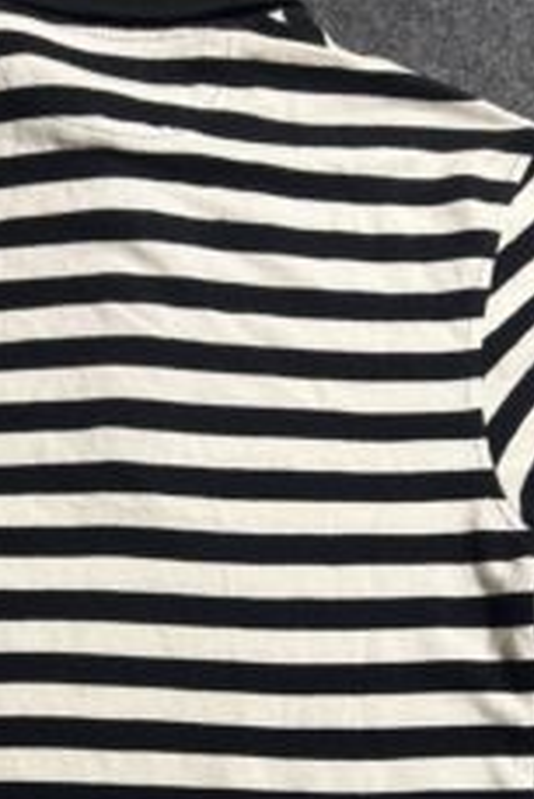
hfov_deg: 21.4
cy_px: 689
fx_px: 1400
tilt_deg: -60.0
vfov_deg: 30.7
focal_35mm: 63
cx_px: 119
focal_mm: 5.7
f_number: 1.5
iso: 100
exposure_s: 1/50
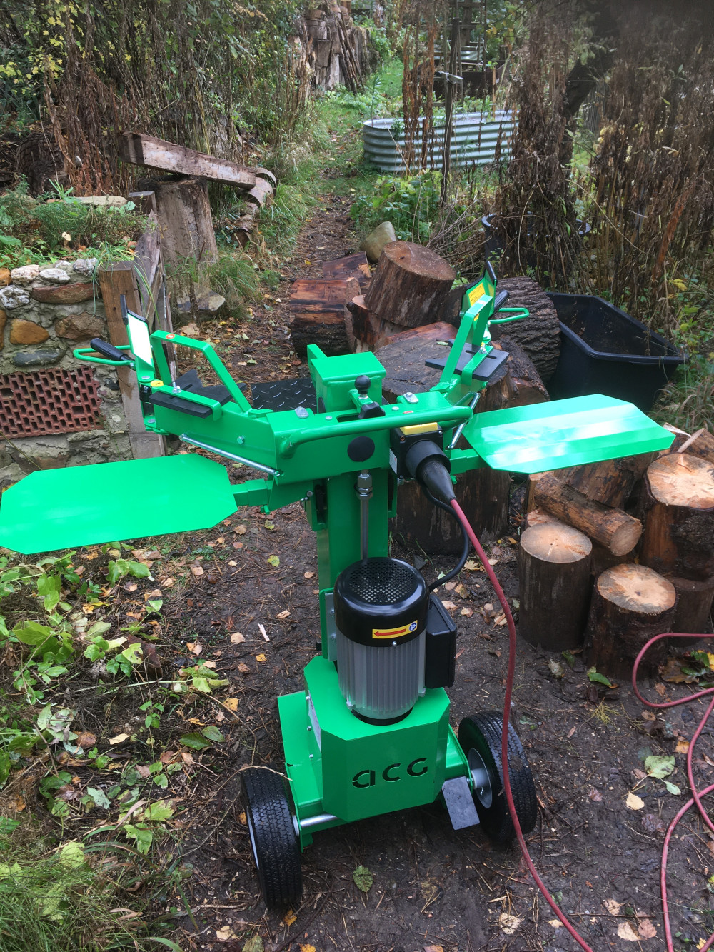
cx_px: 357
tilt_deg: -31.2
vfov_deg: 61.7
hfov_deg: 48.2
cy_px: 476
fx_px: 797
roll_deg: -0.8
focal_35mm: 29
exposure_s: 1/50
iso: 25
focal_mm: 4.15
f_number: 2.2
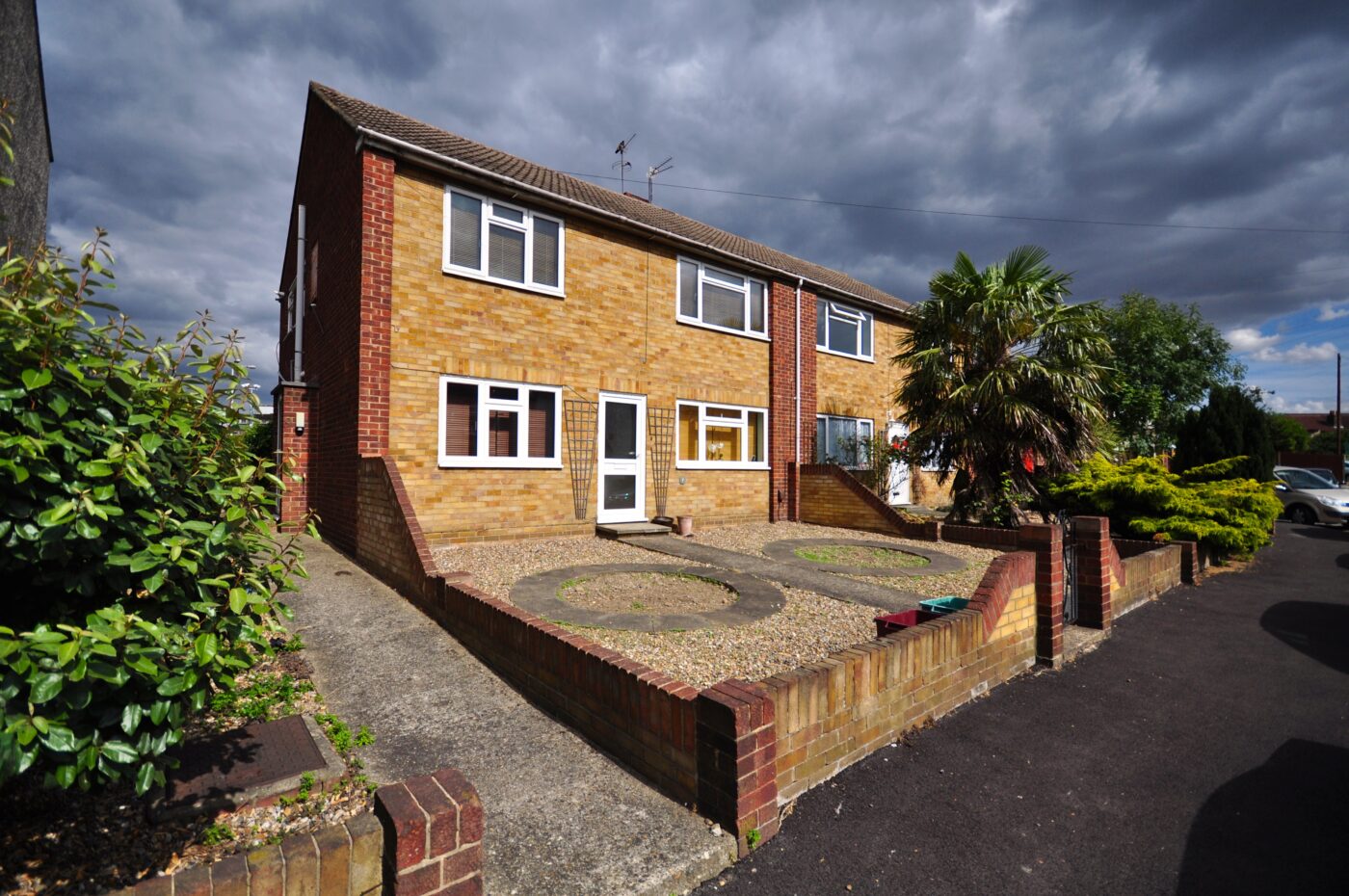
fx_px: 561
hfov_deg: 100.5
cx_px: 674
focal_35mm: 15
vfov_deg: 77.2
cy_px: 448
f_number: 4
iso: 220
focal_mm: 10
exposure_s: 1/4000
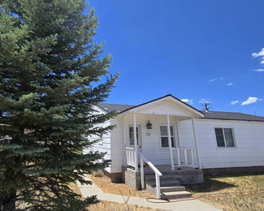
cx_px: 104
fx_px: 156
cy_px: 96
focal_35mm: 20
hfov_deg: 79.3
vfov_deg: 68.0
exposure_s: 1/1714
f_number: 2.2
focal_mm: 2.2
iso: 50
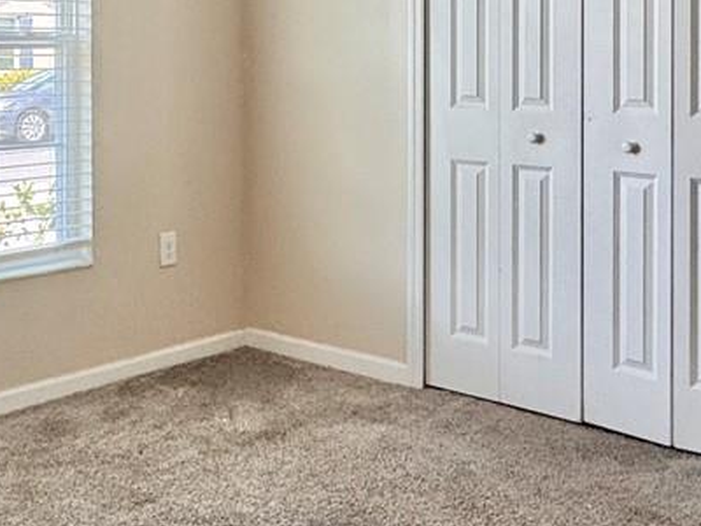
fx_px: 1134
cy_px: 68
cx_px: 286
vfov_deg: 25.4
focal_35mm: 56
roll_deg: -0.4
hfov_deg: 34.3
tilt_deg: -1.5
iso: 80
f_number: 2.2
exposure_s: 1/120
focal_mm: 2.22
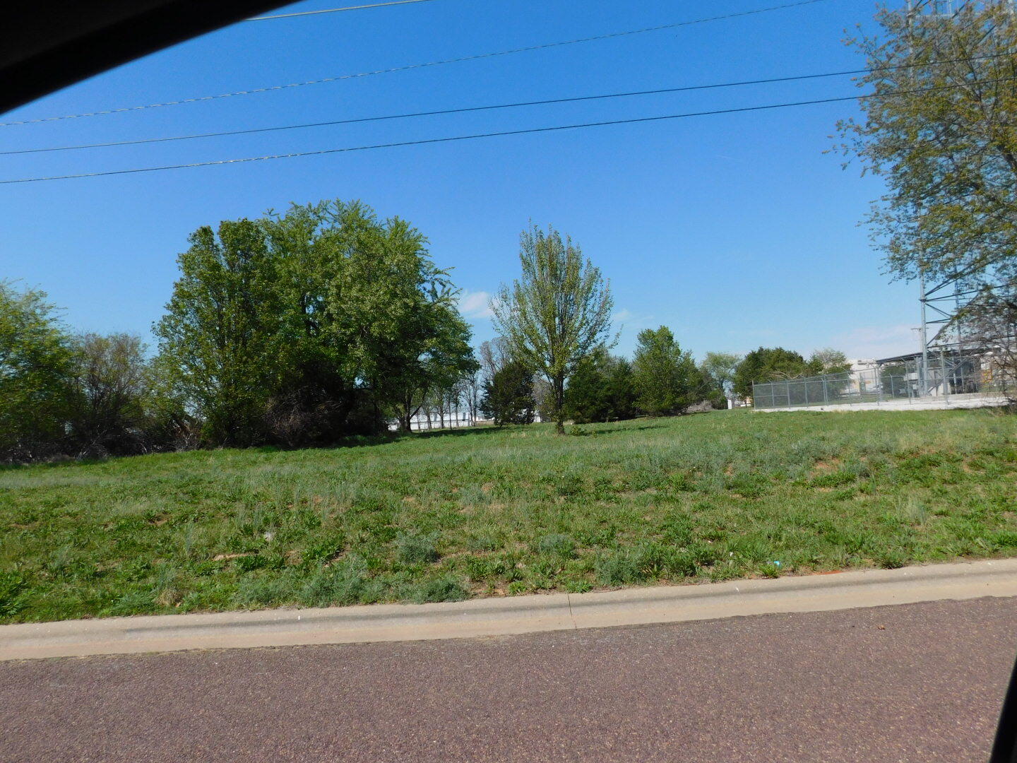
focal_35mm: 23
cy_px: 382
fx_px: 676
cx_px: 508
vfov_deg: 58.9
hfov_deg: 73.9
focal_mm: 4
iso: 125
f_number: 6
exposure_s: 1/640
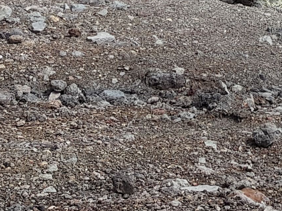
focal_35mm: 123
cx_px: 475
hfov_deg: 14.5
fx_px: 1002
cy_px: -260
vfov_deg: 10.6
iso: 40
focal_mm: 4.2
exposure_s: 1/4208
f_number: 1.7
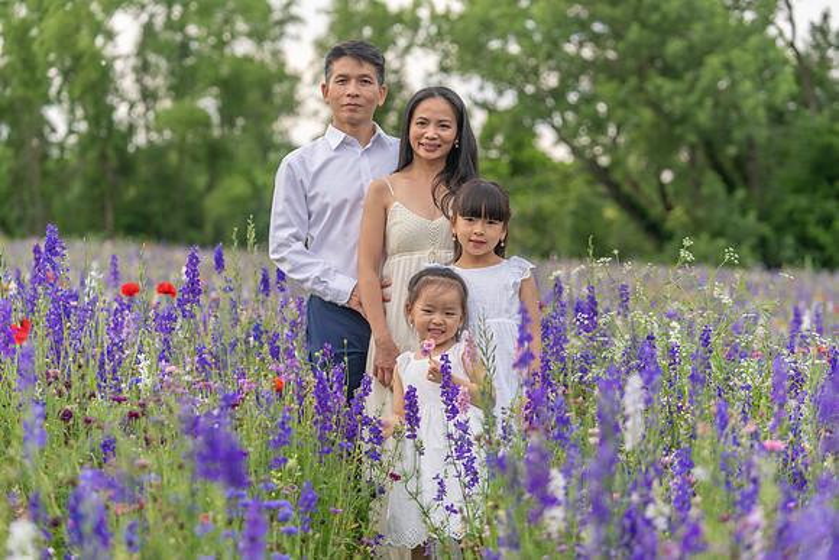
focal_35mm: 86
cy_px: 280
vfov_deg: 15.9
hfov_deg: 23.6
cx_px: 420
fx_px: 2005
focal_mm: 86
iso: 400
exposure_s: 1/1000
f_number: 3.2
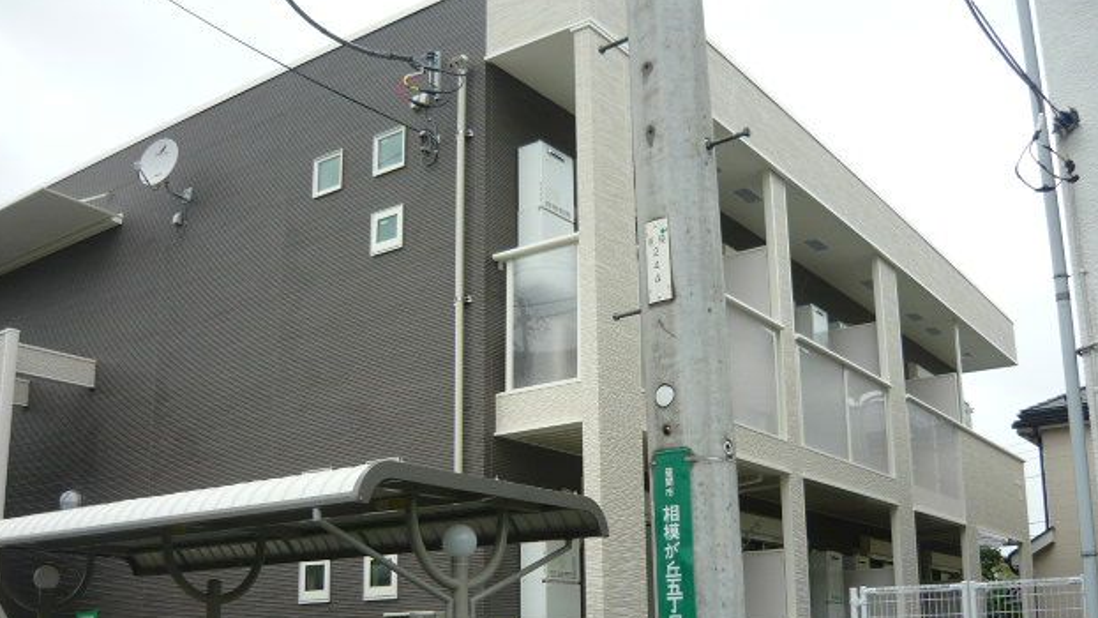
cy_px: 415
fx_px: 1077
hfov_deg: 54.0
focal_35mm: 37
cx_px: 553
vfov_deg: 31.7
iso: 100
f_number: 2.8
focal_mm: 5.5
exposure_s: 1/200
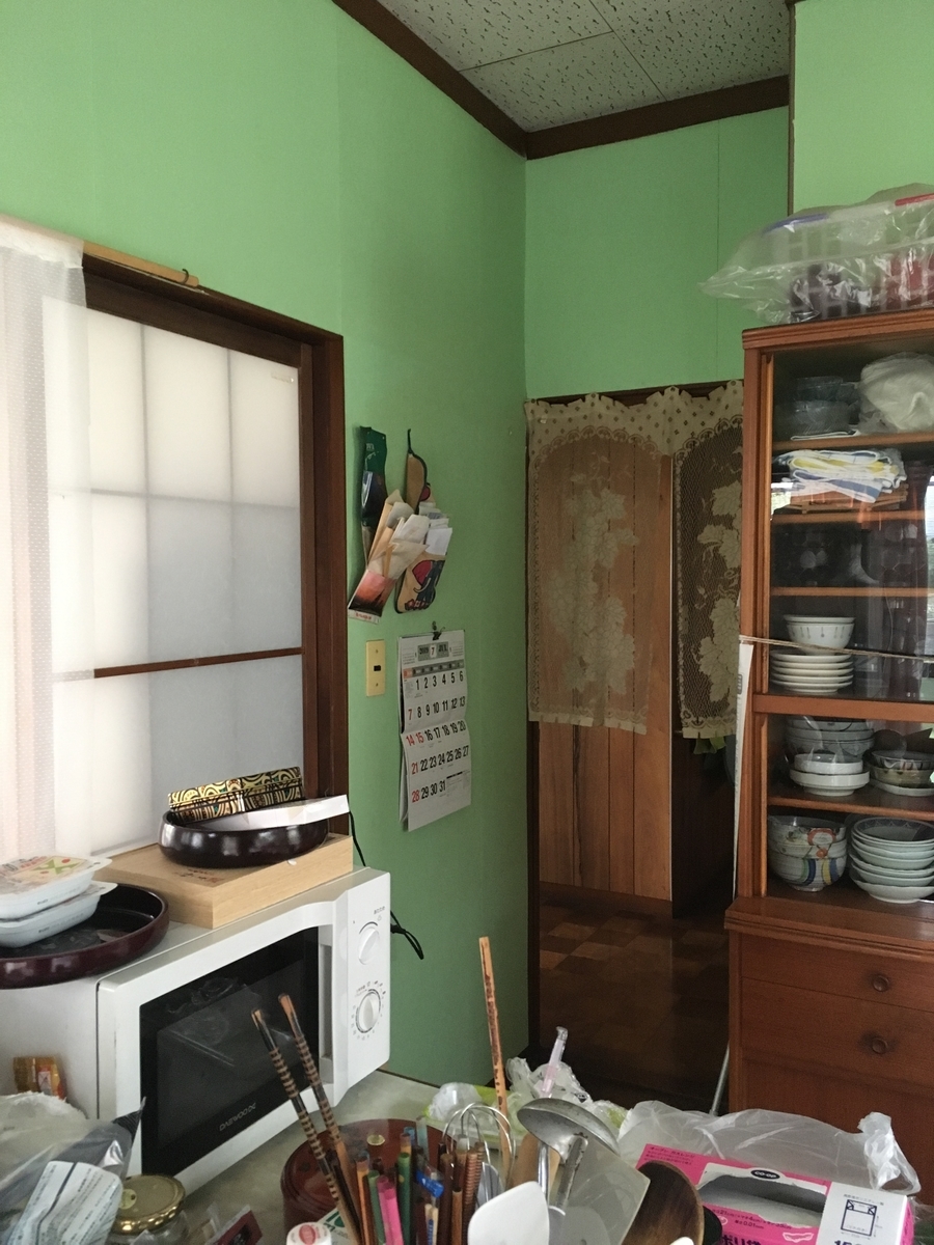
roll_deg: -0.5
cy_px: 622
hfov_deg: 48.2
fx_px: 1043
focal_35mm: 29
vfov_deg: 61.7
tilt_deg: -2.5
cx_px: 467
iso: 200
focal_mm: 4.15
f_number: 2.2
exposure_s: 1/20
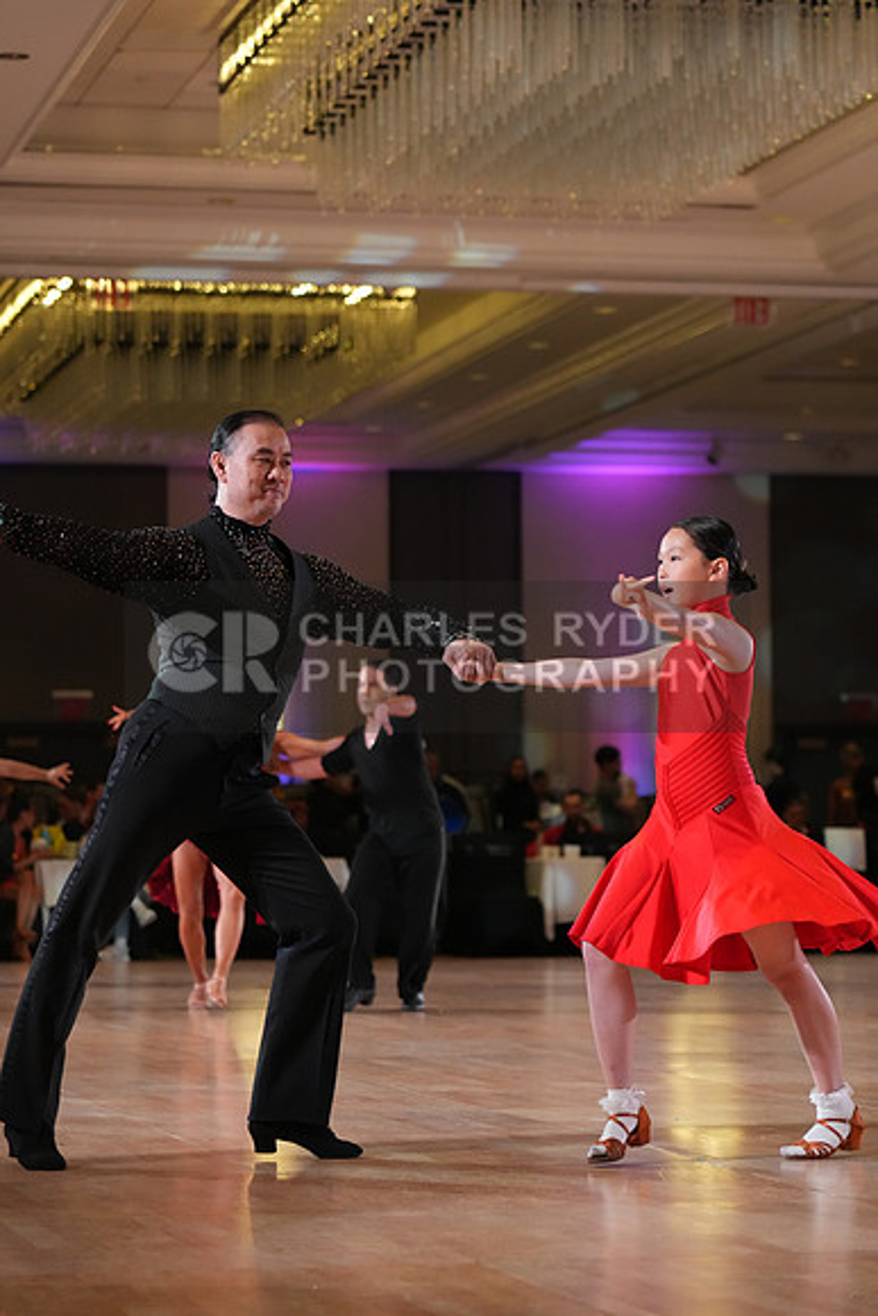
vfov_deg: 19.5
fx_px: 3839
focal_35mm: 105
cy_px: 658
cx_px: 439
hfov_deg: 13.0
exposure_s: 1/500
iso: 4000
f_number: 4
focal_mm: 105
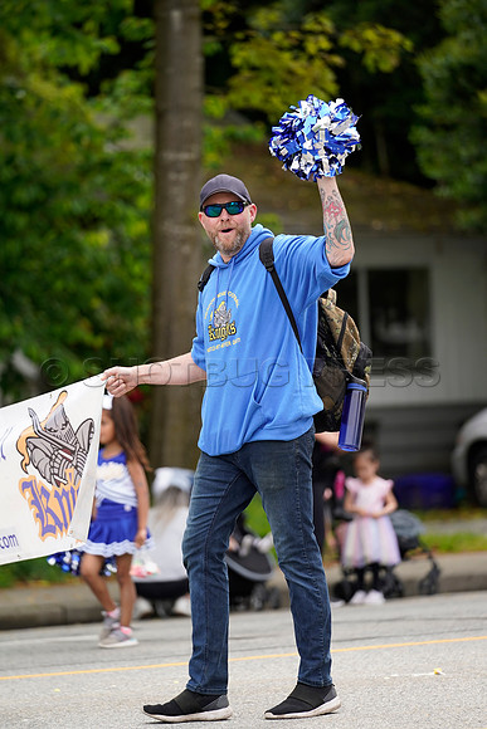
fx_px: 3873
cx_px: 244
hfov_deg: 7.2
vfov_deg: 10.8
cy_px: 364
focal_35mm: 191
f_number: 3.2
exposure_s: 1/400
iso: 320
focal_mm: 191
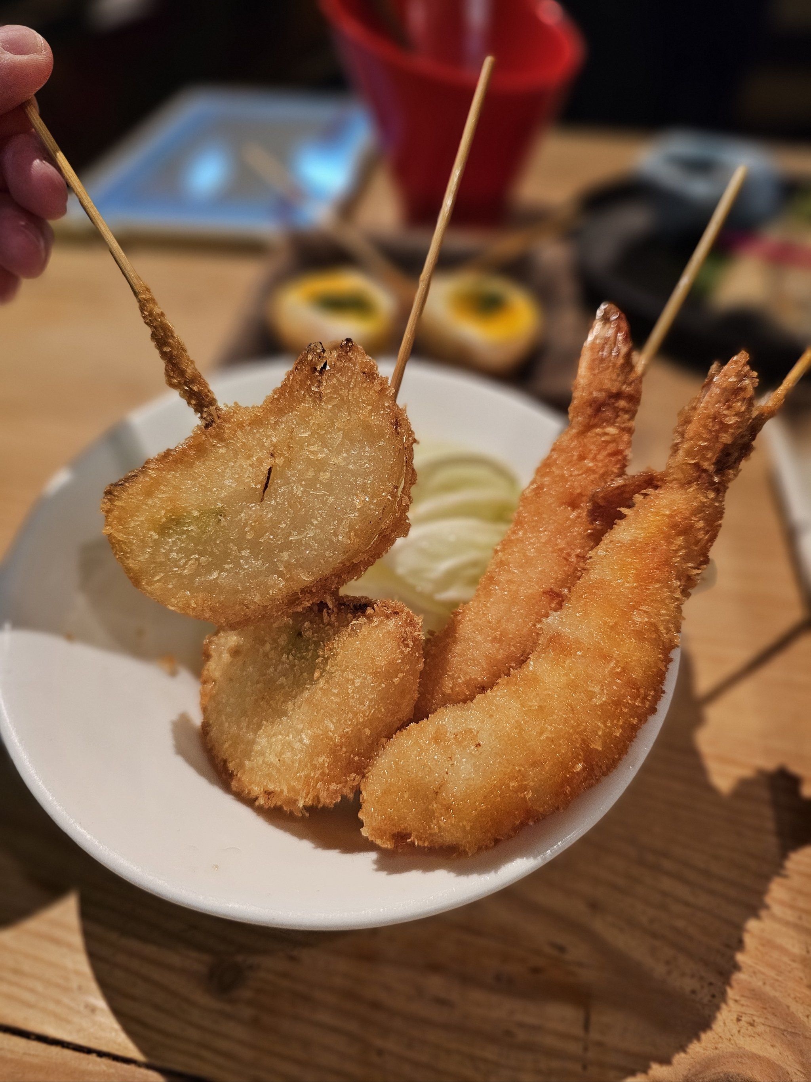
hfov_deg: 58.9
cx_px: 406
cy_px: 541
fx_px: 719
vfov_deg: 73.9
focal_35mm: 23
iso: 500
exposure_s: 1/100
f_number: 1.7
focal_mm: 6.3
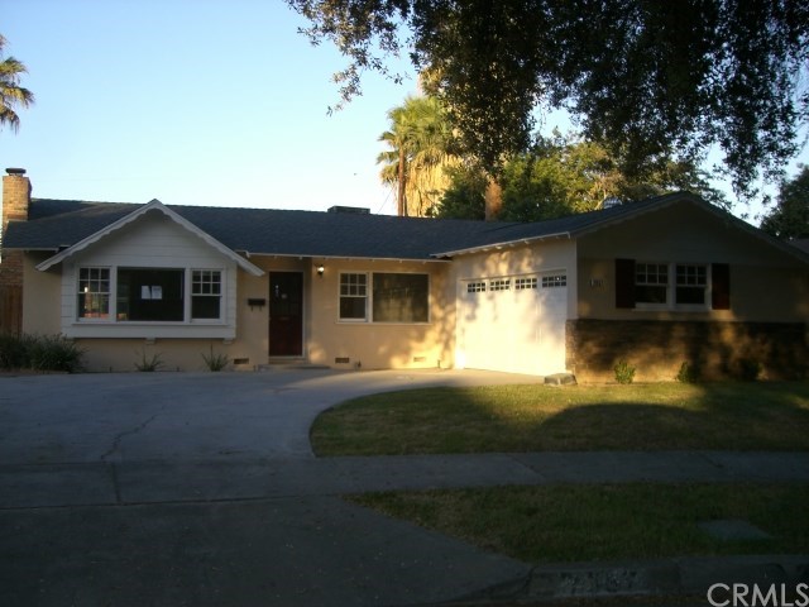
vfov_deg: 37.7
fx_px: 888
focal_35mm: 38
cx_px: 404
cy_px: 304
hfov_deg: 49.0
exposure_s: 1/320
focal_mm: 6.2
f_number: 2.7
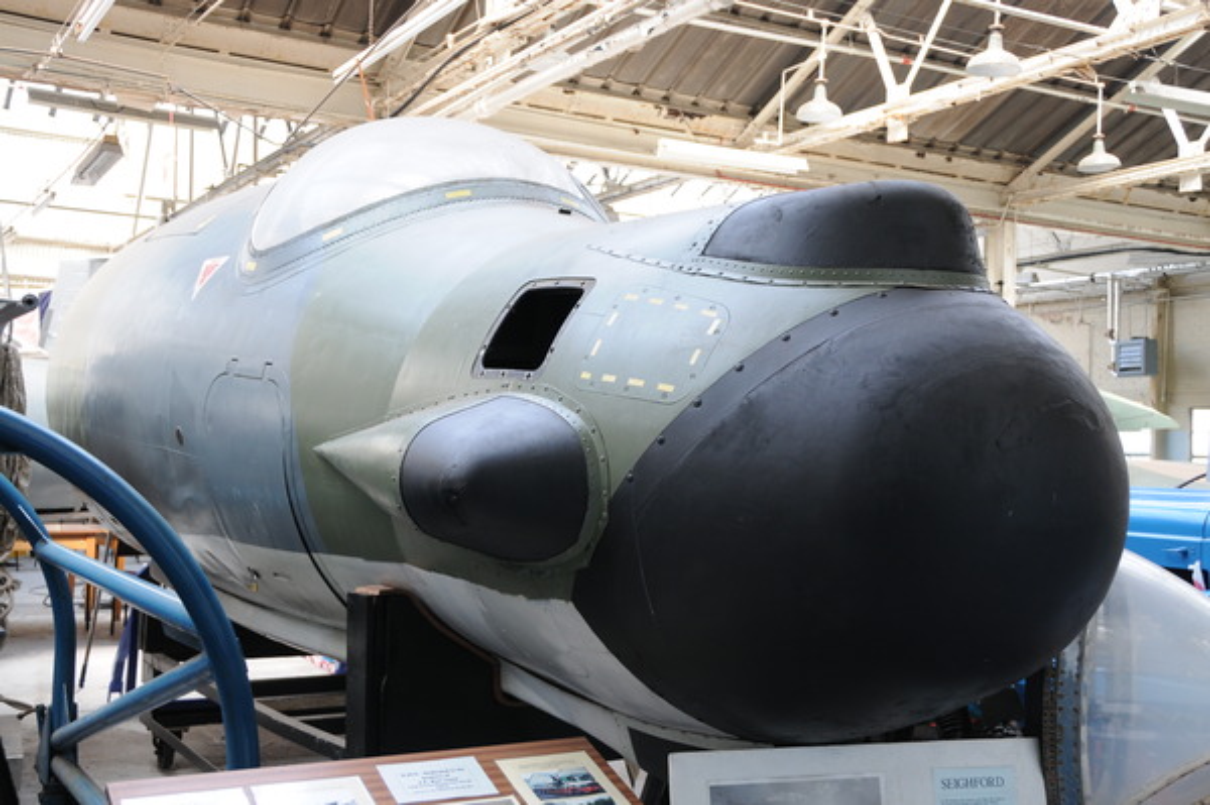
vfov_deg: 33.0
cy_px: 402
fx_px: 1360
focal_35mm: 40
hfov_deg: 48.0
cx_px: 605
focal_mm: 27
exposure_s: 1/80
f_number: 5
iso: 400
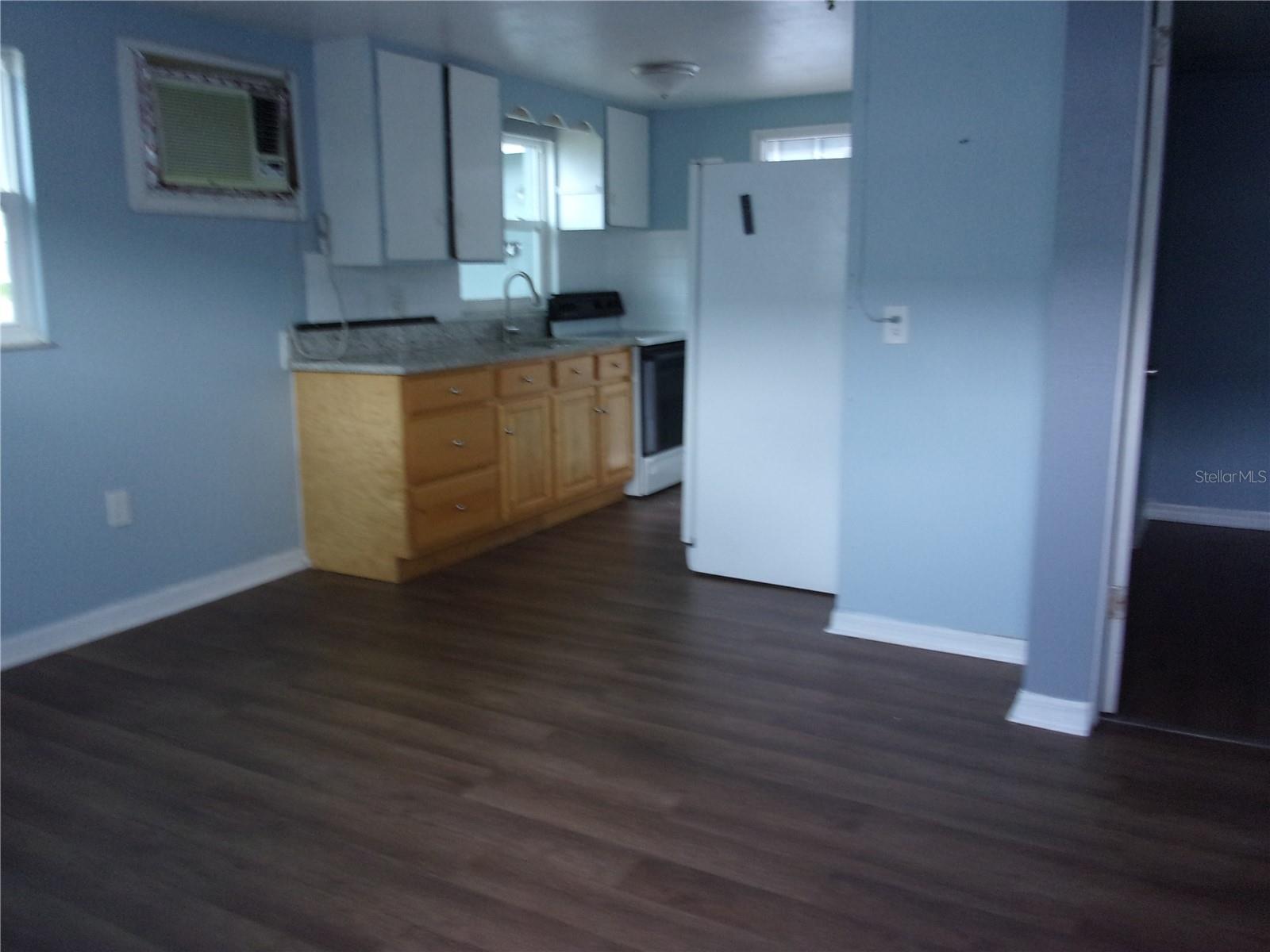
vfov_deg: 49.7
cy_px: 476
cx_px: 635
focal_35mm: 28
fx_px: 1027
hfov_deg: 63.4
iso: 200
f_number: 3.9
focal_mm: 5.1
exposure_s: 1/34
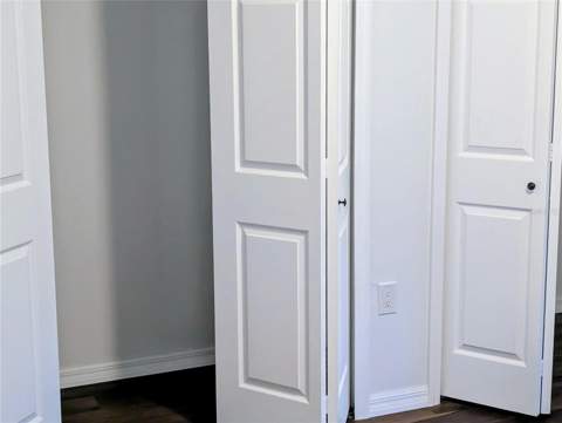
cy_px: 212
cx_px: 281
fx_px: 796
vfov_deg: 29.7
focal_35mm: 49
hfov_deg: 38.9
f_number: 1.68
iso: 855
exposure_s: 1/60
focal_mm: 6.9
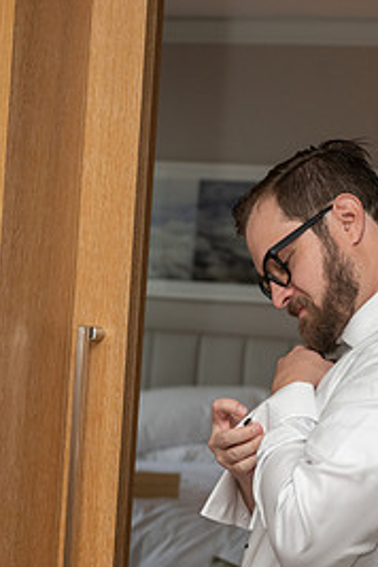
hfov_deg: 11.6
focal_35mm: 118
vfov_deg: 17.3
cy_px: 399
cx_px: 293
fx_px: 1858
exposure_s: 1/200
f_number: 4
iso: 800
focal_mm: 70
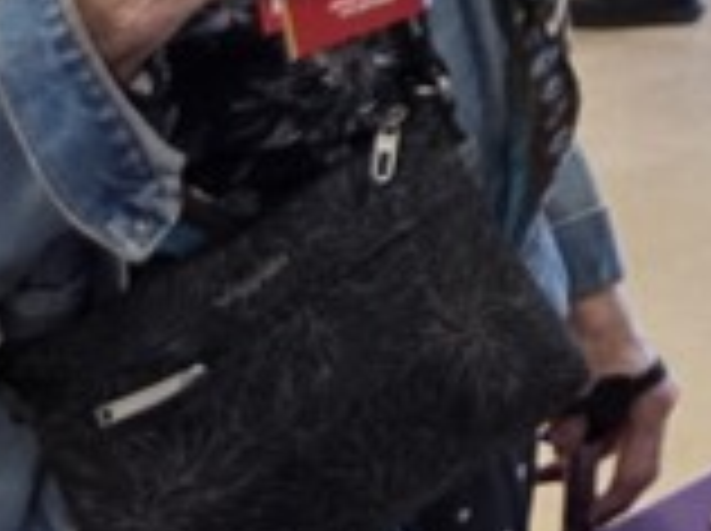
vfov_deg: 8.0
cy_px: -580
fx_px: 3589
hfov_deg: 10.6
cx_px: 1269
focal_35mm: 175
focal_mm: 5.4
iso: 200
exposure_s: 1/120
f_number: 1.8
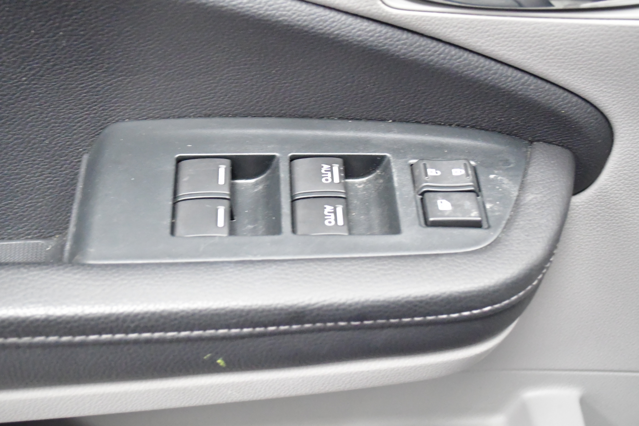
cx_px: 320
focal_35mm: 52
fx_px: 932
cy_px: 213
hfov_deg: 37.9
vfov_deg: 25.8
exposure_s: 1/40
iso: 10000
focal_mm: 35
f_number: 5
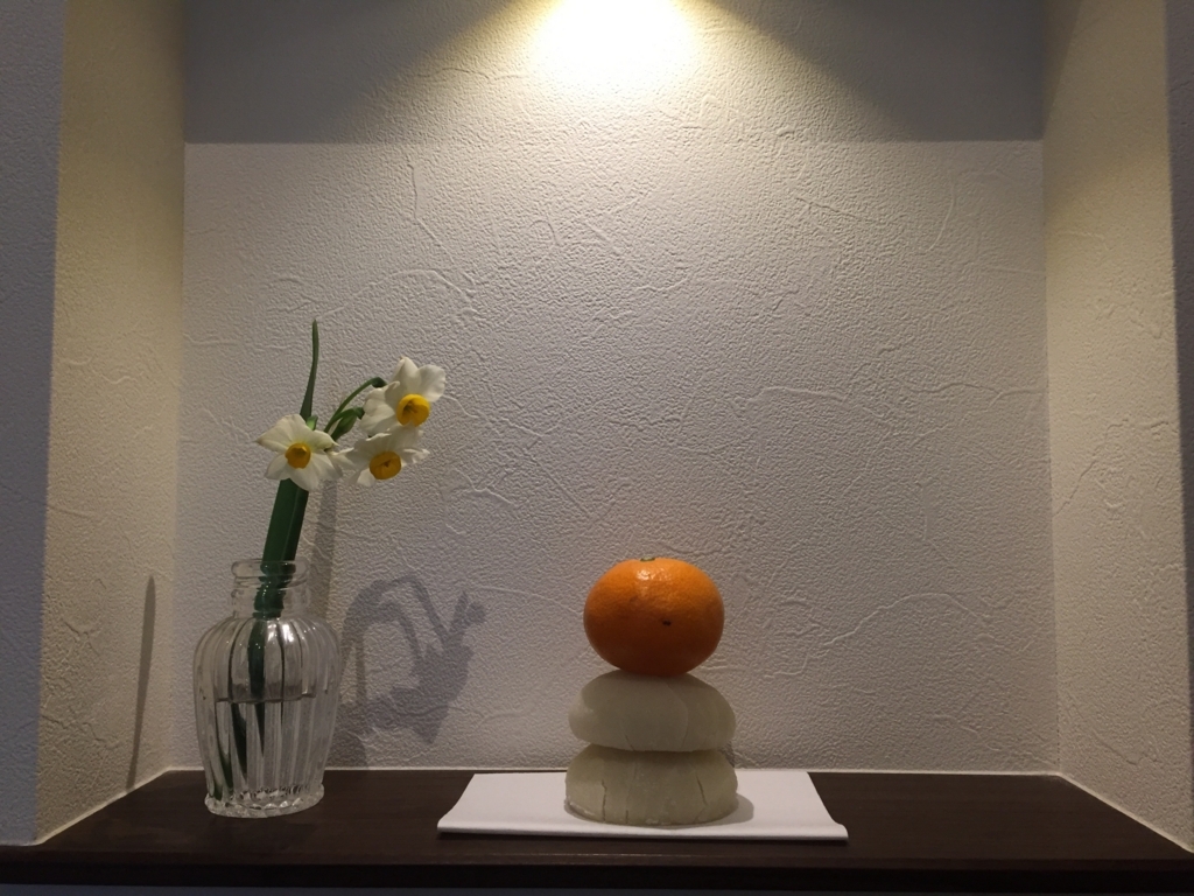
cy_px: 448
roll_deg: -0.1
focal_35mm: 29
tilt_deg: +3.6
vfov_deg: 48.2
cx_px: 597
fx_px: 1000
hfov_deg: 61.7
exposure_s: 1/30
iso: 50
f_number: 2.2
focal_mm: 4.15
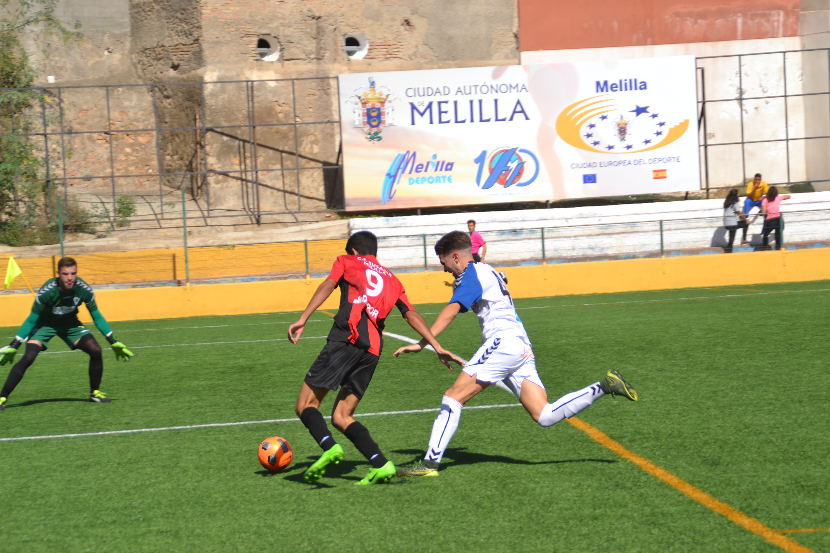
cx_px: 415
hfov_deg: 15.9
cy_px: 276
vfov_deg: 10.6
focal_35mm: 129
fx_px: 2974
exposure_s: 1/500
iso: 100
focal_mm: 86
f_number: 8
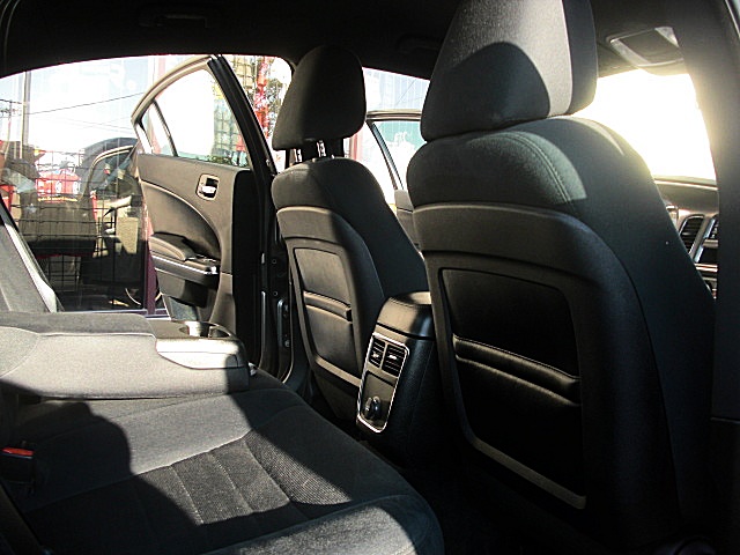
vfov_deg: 39.7
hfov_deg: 51.4
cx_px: 370
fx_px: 770
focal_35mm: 36
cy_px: 278
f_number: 2.8
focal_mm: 6.3
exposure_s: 1/125
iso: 100
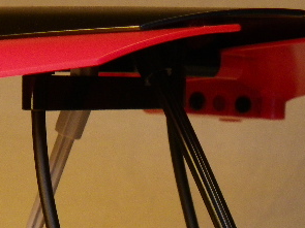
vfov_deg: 12.0
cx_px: 134
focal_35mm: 118
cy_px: 347
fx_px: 1039
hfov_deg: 16.7
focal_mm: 6
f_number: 3.2
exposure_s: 1/60
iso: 125
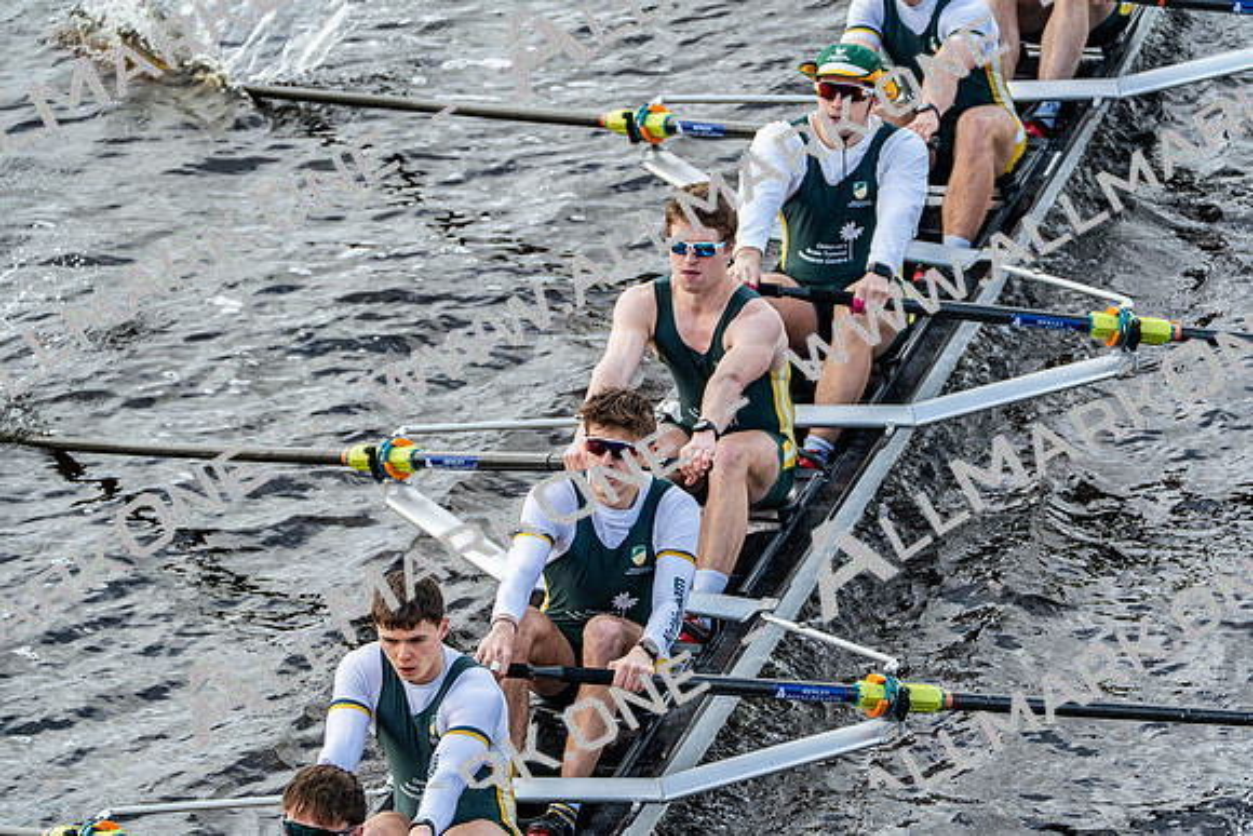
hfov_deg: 5.4
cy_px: 418
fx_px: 13298
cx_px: 626
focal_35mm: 382
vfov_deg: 3.6
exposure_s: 1/1250
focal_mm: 382
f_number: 6.3
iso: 1000
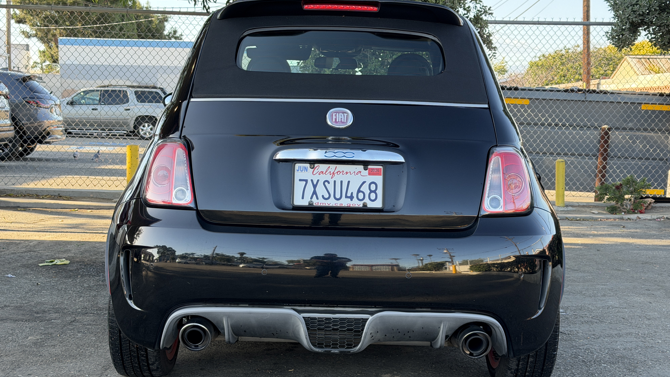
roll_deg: -0.4
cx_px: 336
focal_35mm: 53
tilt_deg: -5.7
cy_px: 209
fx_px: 942
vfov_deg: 22.6
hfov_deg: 39.2
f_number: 1.78
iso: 80
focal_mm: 6.76
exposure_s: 1/351
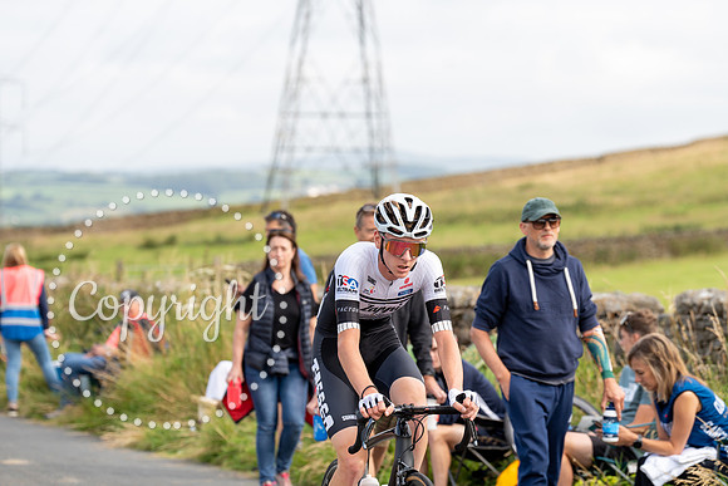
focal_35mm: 148
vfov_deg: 9.3
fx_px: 2993
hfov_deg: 13.9
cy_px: 243
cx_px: 364
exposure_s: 1/800
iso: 250
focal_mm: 148
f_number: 4.5
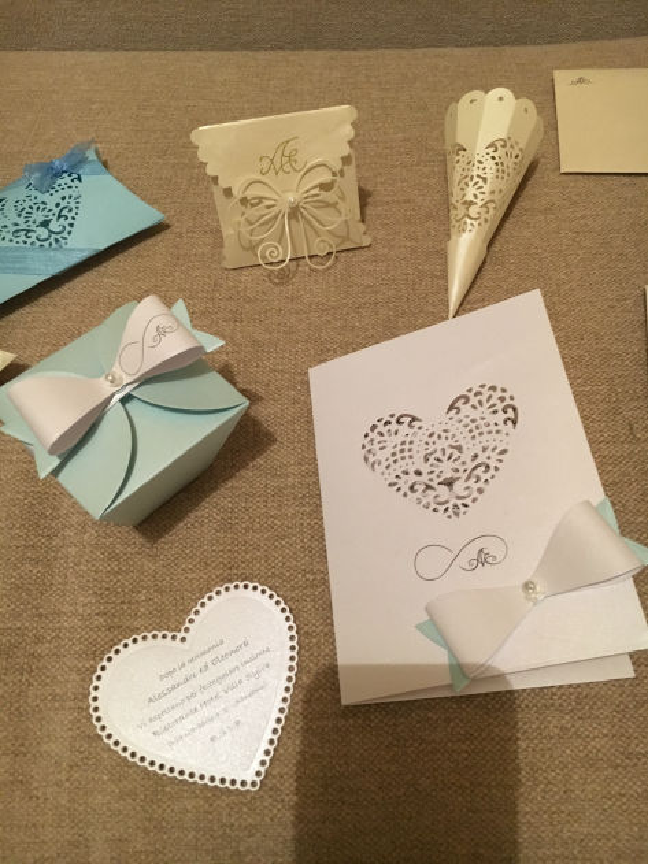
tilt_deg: -60.7
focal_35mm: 29
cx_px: 324
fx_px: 724
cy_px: 432
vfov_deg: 61.7
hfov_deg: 48.2
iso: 200
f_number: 2.2
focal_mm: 4.15
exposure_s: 1/25
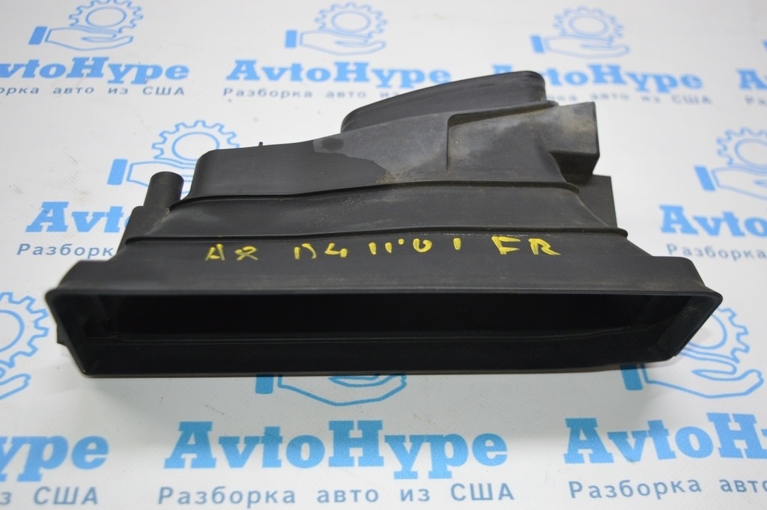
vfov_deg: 30.8
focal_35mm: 44
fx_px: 926
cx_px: 384
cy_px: 255
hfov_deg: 45.0
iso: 450
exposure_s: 1/60
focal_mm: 29
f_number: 4.2
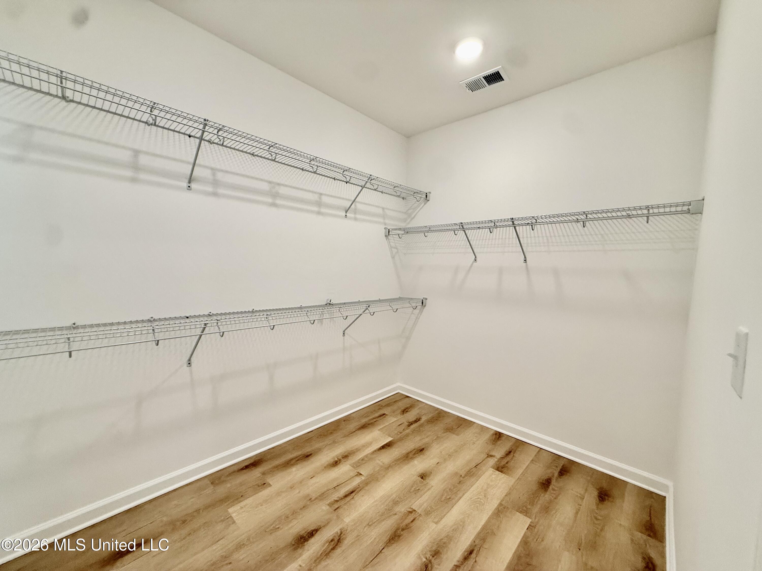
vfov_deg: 85.7
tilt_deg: +0.4
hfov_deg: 102.1
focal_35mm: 14
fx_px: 308
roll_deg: -3.5
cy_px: 286
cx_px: 381
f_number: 2.2
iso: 125
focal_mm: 2.22
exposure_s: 1/120
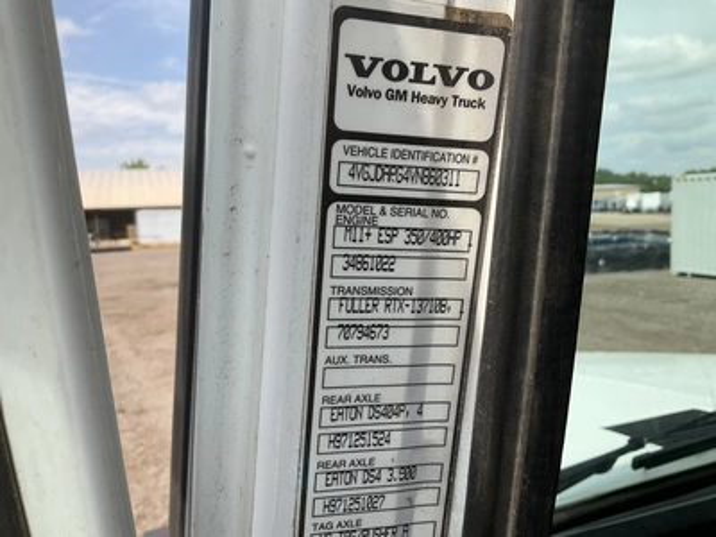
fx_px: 600
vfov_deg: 48.2
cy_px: 268
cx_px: 358
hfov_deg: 61.7
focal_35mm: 29
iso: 25
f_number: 1.8
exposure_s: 1/1675
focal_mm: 3
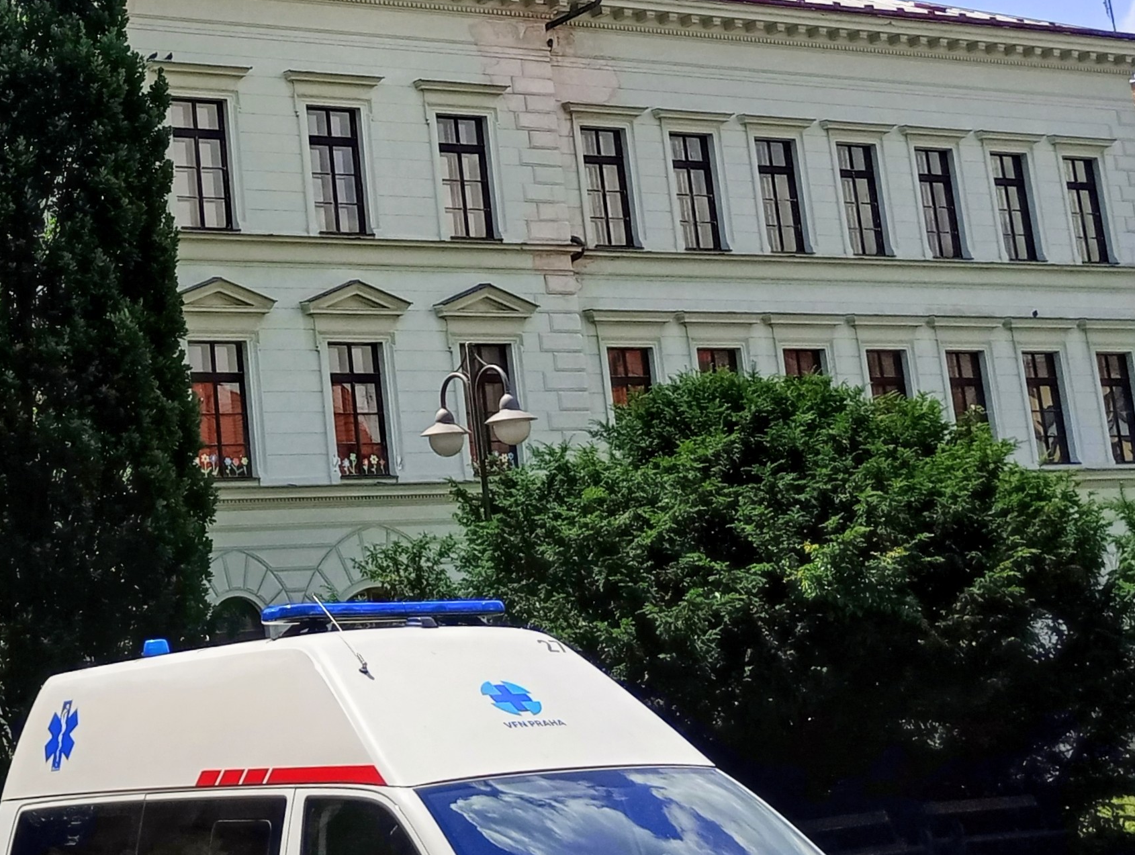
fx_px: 2069
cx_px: 115
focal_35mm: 63
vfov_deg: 23.0
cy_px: 157
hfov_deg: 29.4
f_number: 1.8
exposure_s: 1/997
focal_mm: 4.27
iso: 103
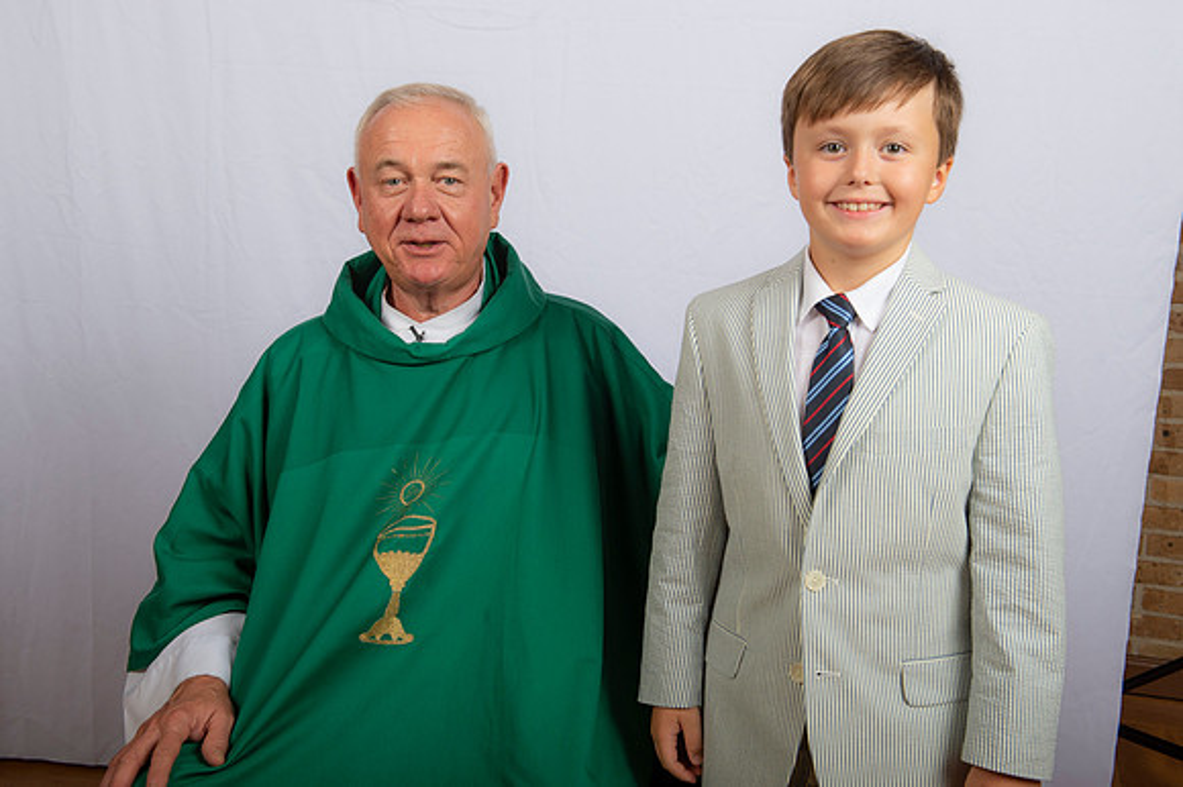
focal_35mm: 48
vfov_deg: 28.0
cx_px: 592
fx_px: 1576
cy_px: 394
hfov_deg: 41.1
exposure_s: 1/200
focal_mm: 48
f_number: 8
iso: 320
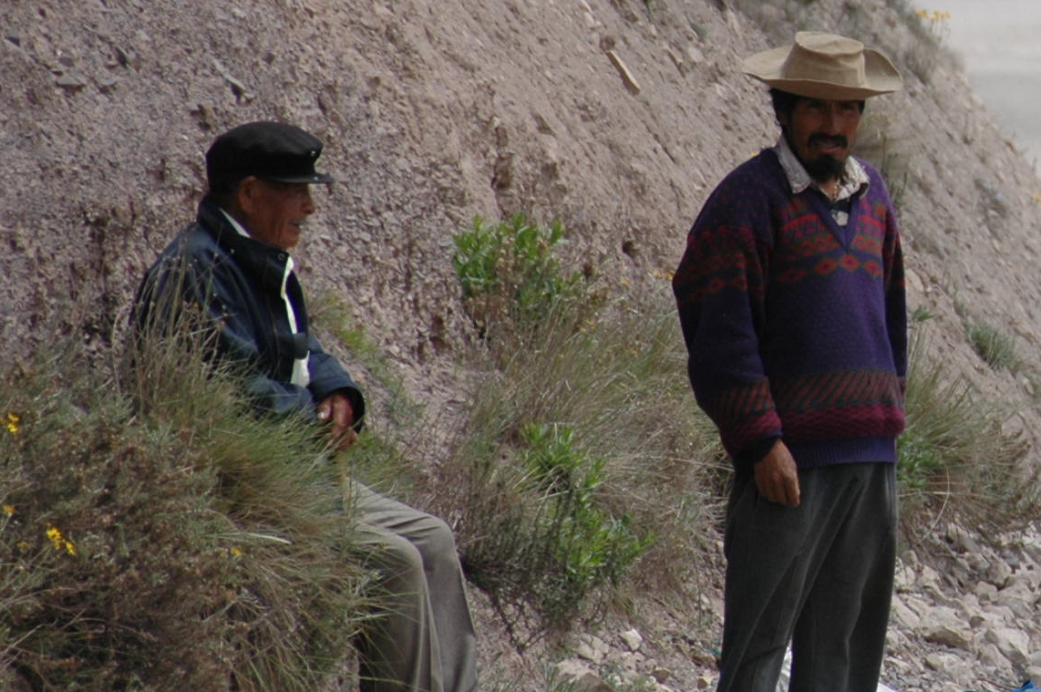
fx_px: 22821
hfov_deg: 2.6
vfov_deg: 1.7
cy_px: 116
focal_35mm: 790
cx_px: 1221
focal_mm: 200
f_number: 7.1
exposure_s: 1/800
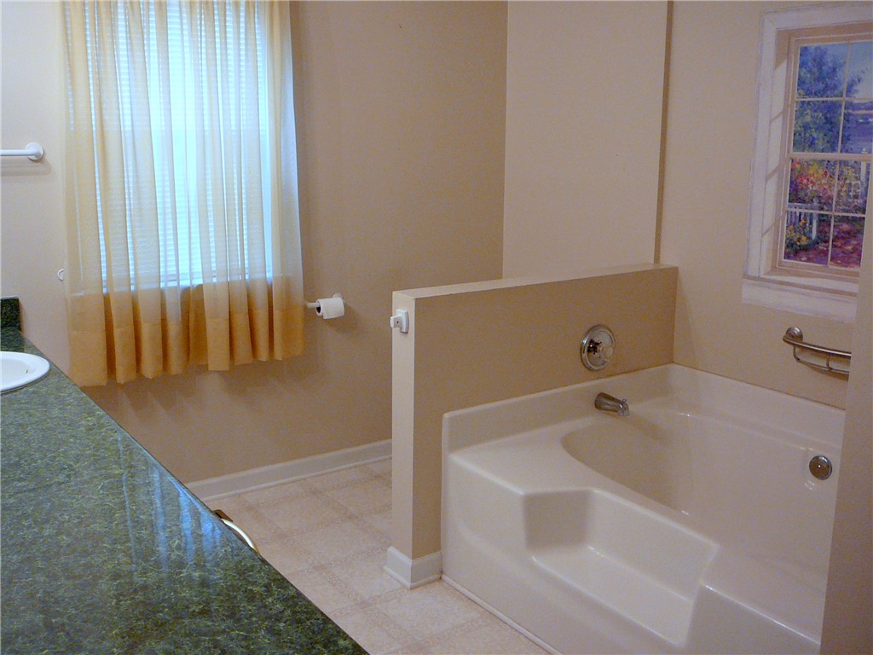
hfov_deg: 52.6
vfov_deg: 40.7
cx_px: 436
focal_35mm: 35
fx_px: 883
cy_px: 328
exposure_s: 1/15
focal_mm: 5.2
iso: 200
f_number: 2.8
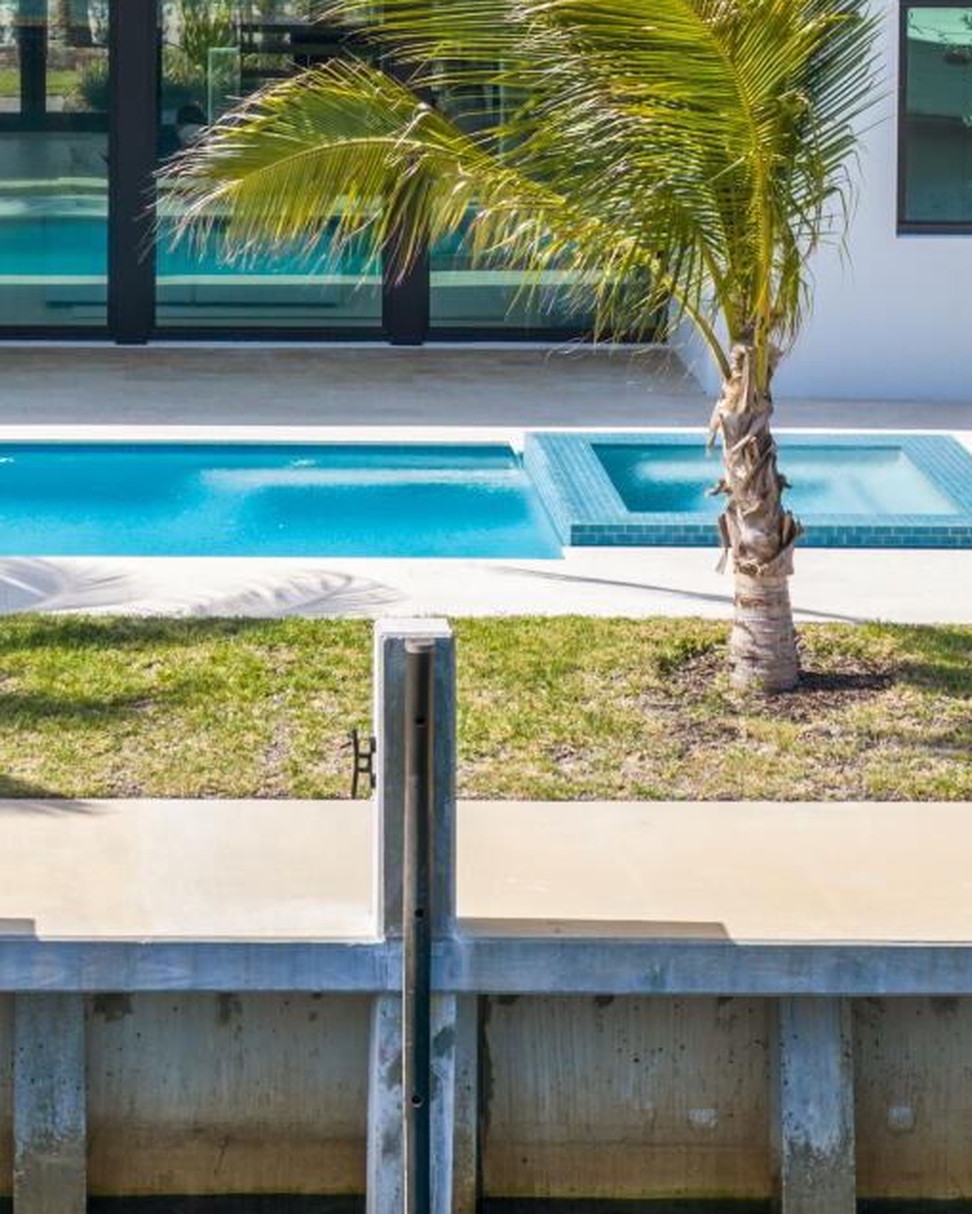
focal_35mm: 124
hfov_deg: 12.3
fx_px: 4458
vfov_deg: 15.1
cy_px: -158
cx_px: 53
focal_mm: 14.45
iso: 100
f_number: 2.8
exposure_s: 1/320
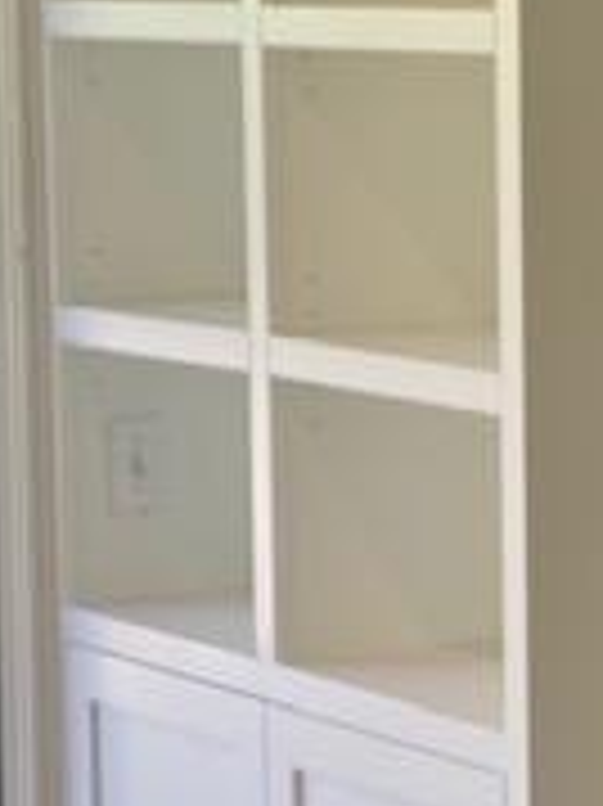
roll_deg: -0.2
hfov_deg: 7.8
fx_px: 4325
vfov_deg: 10.6
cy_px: 338
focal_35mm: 186
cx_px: 976
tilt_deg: -0.5
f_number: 2
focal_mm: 6
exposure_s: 1/116
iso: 100
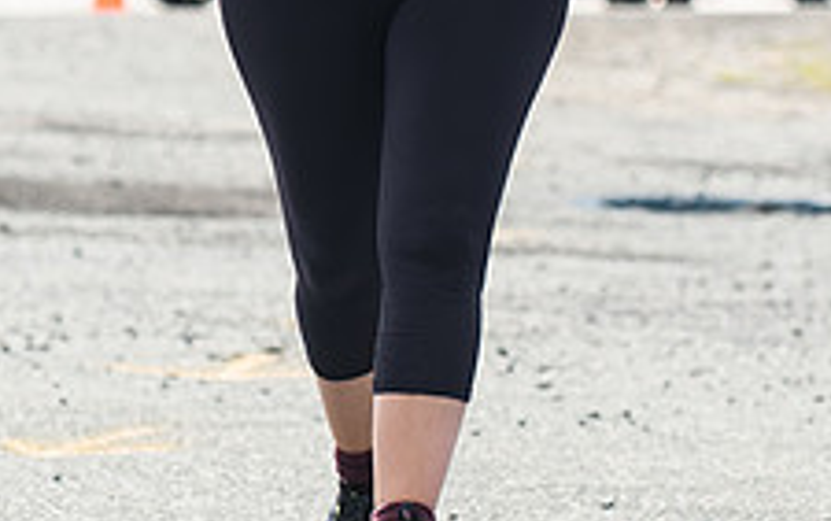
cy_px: -130
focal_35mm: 418
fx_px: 9474
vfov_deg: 3.1
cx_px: 318
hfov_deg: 5.0
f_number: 4.5
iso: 250
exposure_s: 1/1600
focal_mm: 110
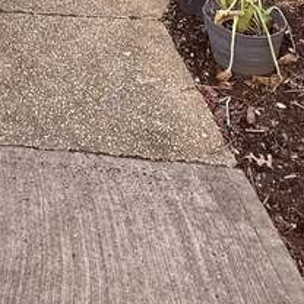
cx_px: -10
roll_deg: -3.1
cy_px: -219
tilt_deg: -0.8
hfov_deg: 28.0
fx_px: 566
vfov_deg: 21.6
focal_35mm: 57
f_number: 2.2
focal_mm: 2.22
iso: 50
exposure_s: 1/1050
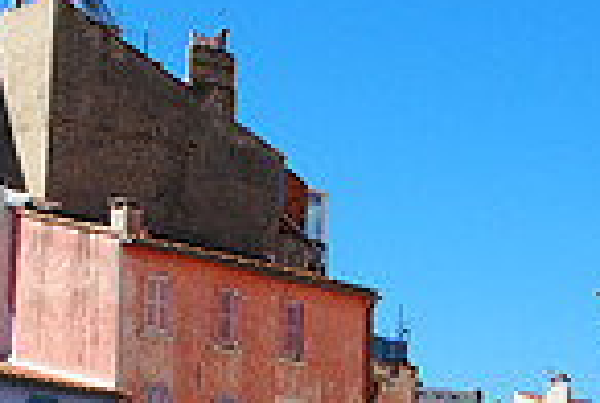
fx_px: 2188
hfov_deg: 15.6
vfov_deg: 10.5
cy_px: 378
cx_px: 304
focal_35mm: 131
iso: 160
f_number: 10
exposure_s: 1/250
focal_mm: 22
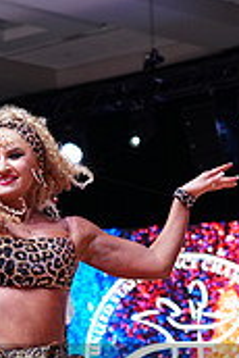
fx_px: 1838
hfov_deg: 7.4
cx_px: 17
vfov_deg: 11.0
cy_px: 399
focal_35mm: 185
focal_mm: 55
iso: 2000
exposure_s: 1/500
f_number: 4.5
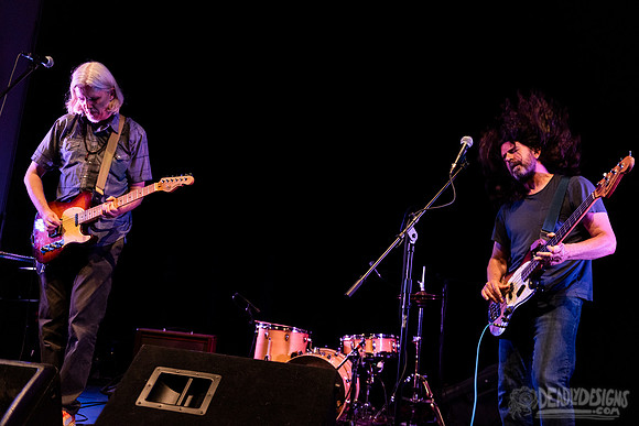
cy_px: 213
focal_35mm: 36
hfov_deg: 53.1
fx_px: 639
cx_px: 320
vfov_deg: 36.9
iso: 2000
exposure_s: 1/125
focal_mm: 36
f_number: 3.2
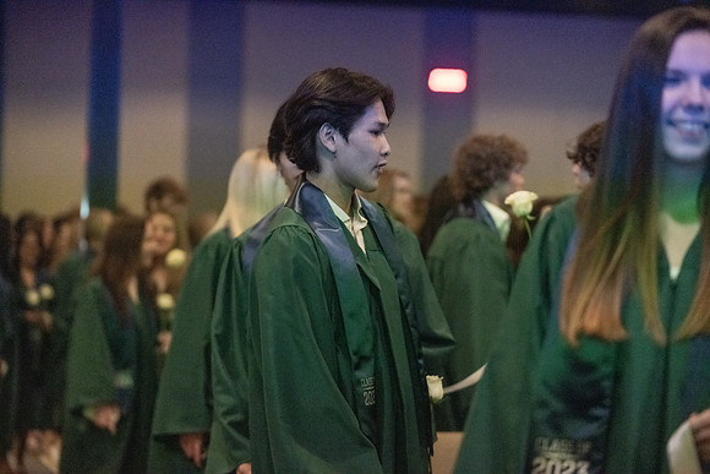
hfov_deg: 20.0
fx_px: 2012
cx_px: 355
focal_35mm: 102
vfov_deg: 13.4
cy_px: 237
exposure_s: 1/320
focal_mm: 102
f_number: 2.8
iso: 20000
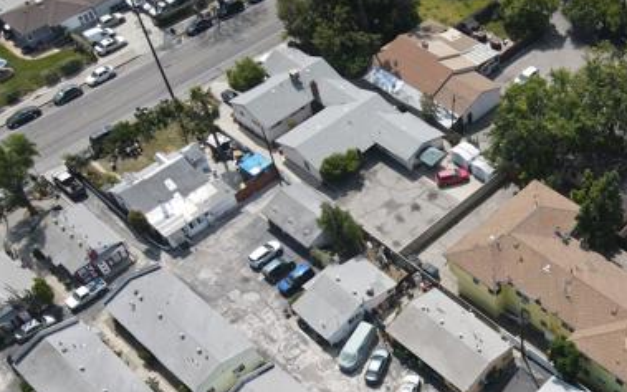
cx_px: 526
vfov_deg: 29.3
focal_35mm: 43
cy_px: 304
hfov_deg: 43.4
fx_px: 735
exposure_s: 1/640
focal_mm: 4.5
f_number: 2.8
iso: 100
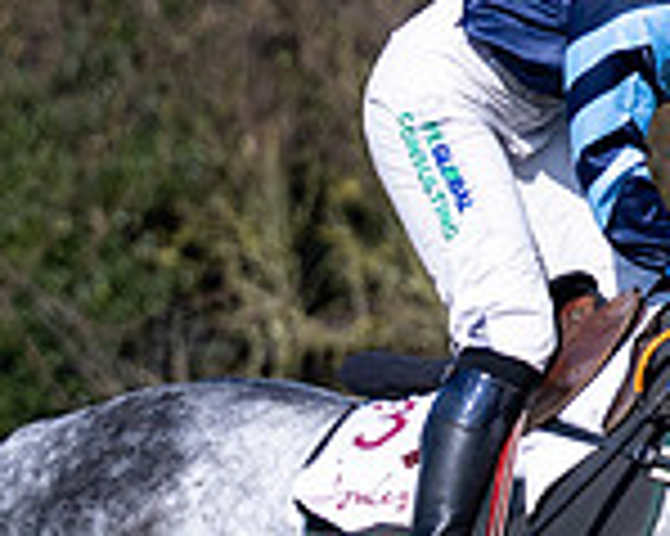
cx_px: 492
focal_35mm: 931
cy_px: 503
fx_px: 18449
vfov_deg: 1.7
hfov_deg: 2.1
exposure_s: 1/5000
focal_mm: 125
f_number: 2.8
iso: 200
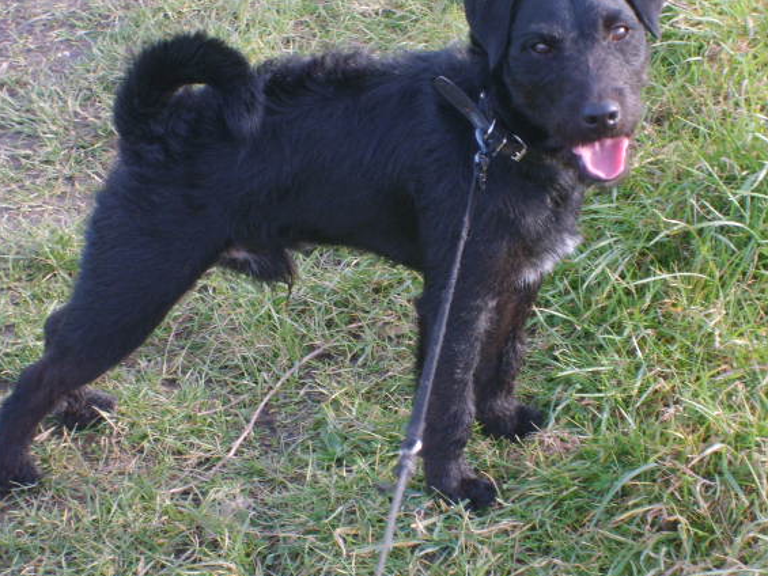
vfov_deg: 12.5
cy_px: 270
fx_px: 2641
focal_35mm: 119
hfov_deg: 16.5
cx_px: 379
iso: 88
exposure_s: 1/60
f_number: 4.9
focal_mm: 17.4
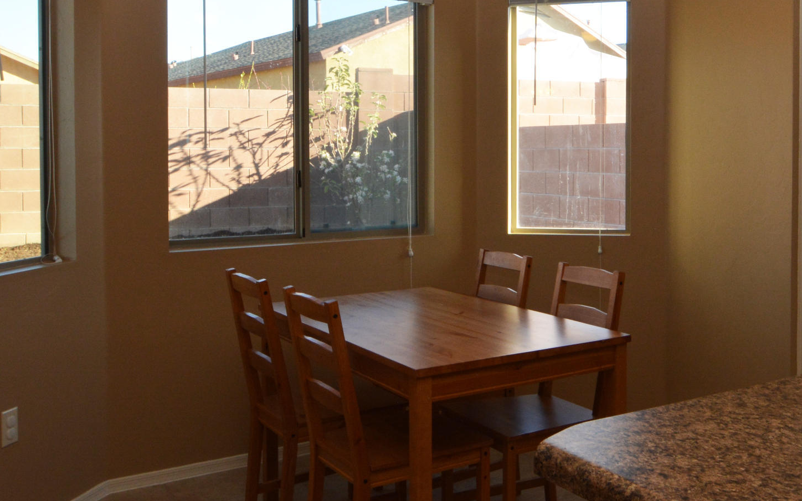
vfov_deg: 33.3
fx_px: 831
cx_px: 511
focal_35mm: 38
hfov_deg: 50.9
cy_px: 166
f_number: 14
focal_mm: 12
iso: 400
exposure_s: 1/60
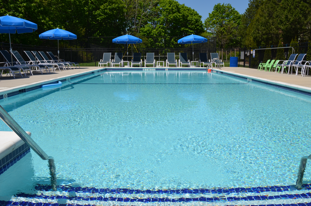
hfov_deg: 57.3
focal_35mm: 33
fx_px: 284
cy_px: 103
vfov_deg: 39.8
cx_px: 156
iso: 100
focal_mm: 22
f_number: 9
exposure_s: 1/320
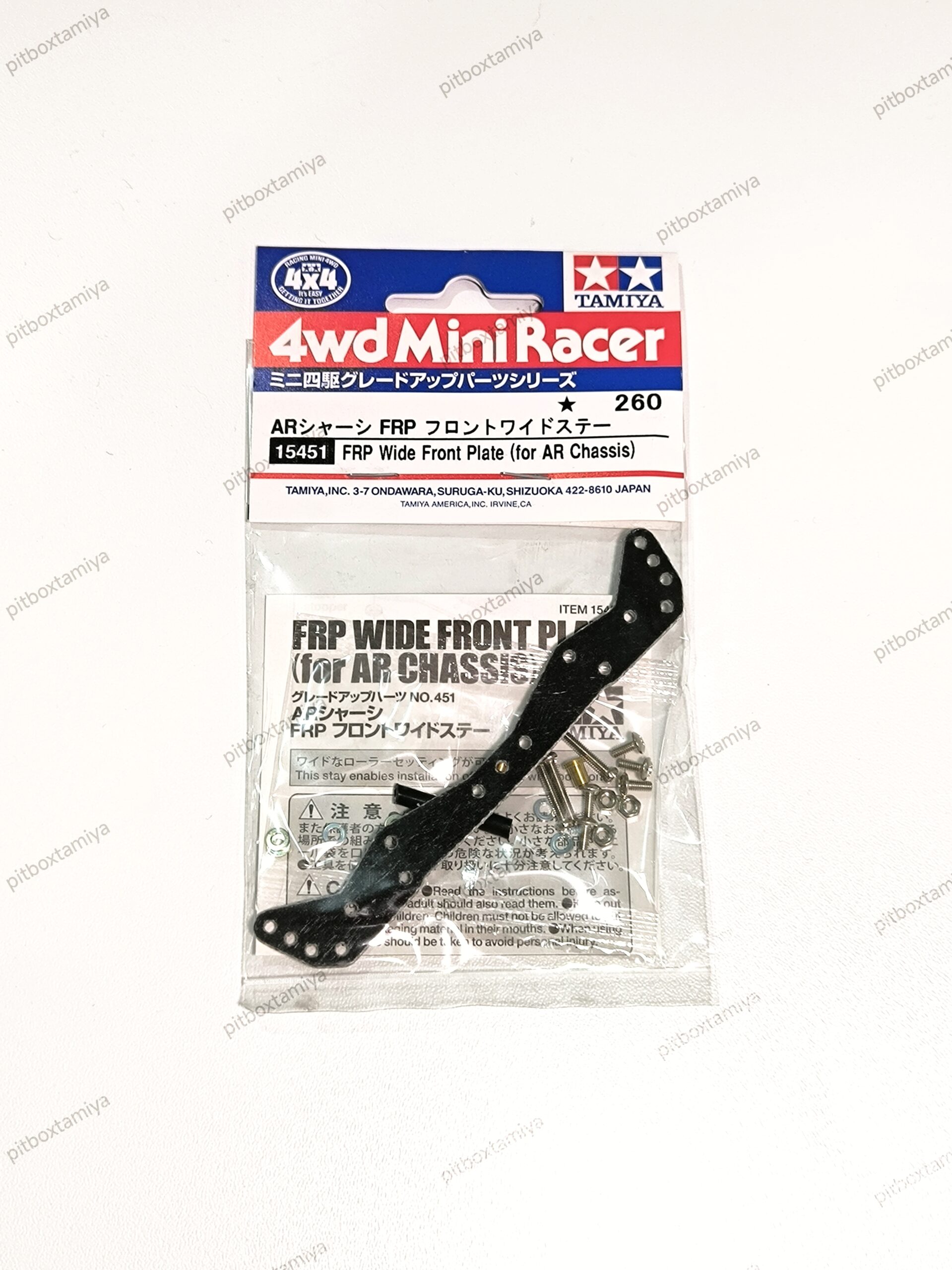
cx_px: 476
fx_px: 1834
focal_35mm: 50
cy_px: 635
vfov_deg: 38.2
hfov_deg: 29.1
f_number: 1.9
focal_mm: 6.92
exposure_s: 1/101
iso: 160
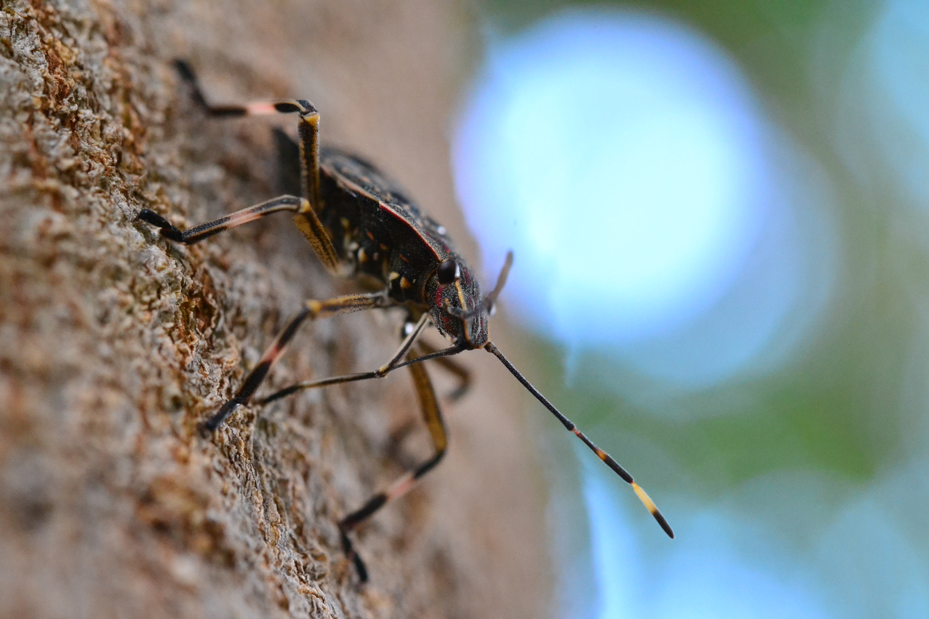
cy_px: 310
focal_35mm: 90
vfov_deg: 15.2
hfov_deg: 22.6
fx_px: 2322
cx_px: 464
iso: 3200
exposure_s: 1/200
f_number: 8
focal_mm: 60
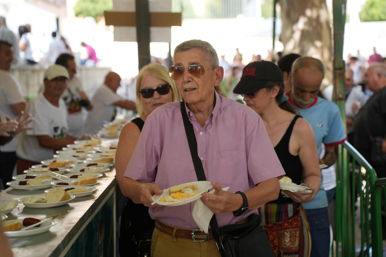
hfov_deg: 27.0
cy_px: 128
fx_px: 804
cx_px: 193
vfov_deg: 18.2
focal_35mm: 75
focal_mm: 75
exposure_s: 1/400
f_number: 3.5
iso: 320
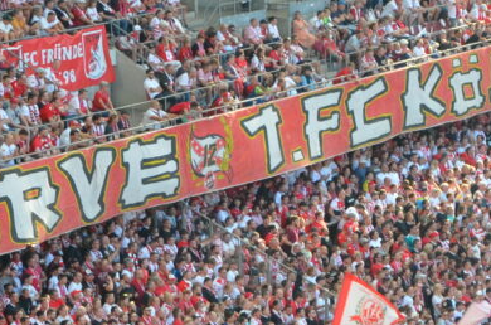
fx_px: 3769
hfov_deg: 7.3
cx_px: 808
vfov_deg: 4.9
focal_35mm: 277
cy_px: 275
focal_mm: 45
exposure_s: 1/125
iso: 360
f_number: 5.6
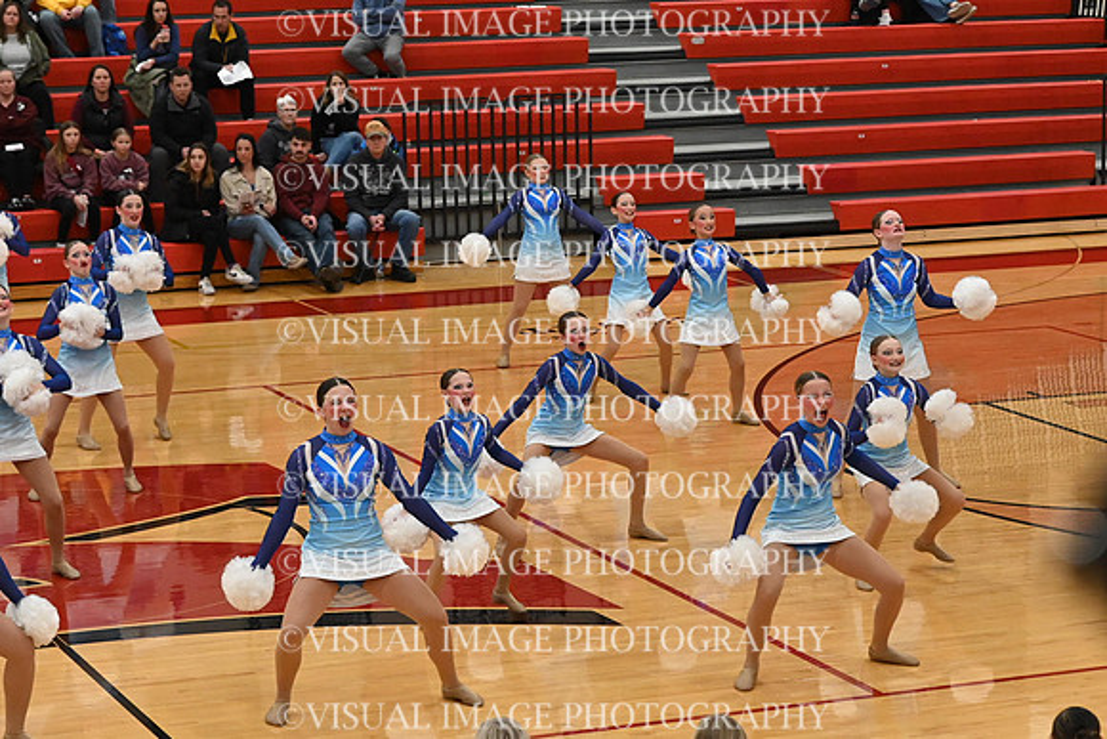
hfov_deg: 19.5
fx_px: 3229
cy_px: 370
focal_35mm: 105
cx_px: 554
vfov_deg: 13.0
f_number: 4
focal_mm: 70
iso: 6400
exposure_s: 1/400
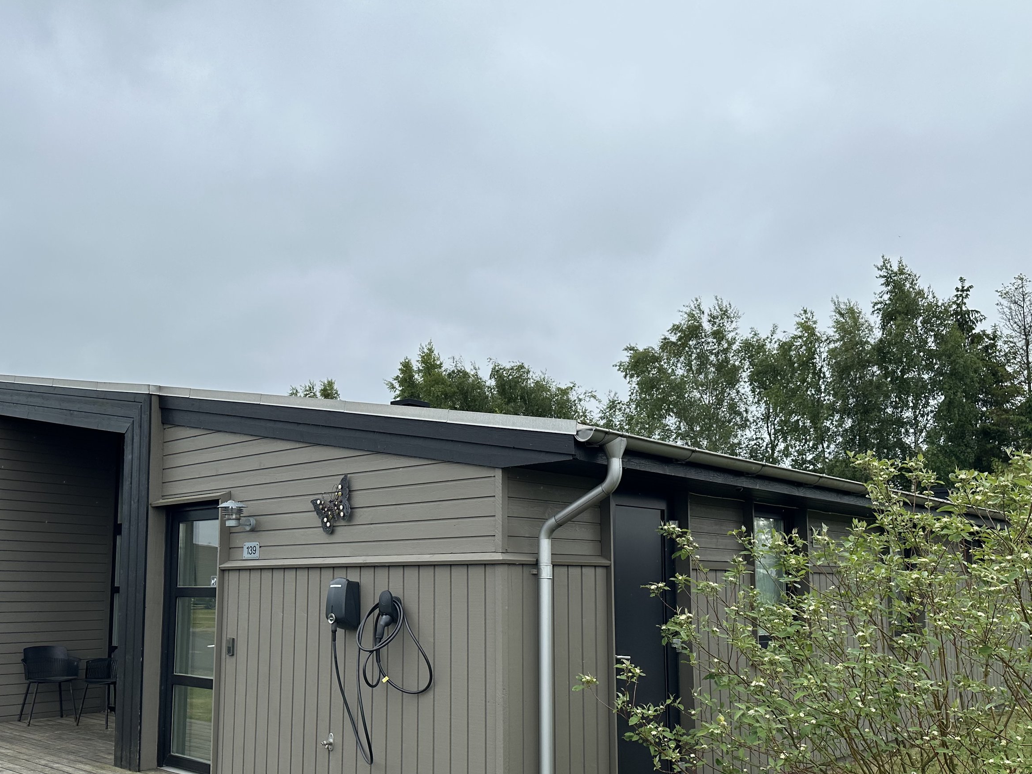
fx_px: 924
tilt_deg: +4.2
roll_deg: -0.8
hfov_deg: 58.3
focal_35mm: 31
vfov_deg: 45.0
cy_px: 492
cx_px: 501
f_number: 1.78
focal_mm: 6.86
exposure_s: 1/1272
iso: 80
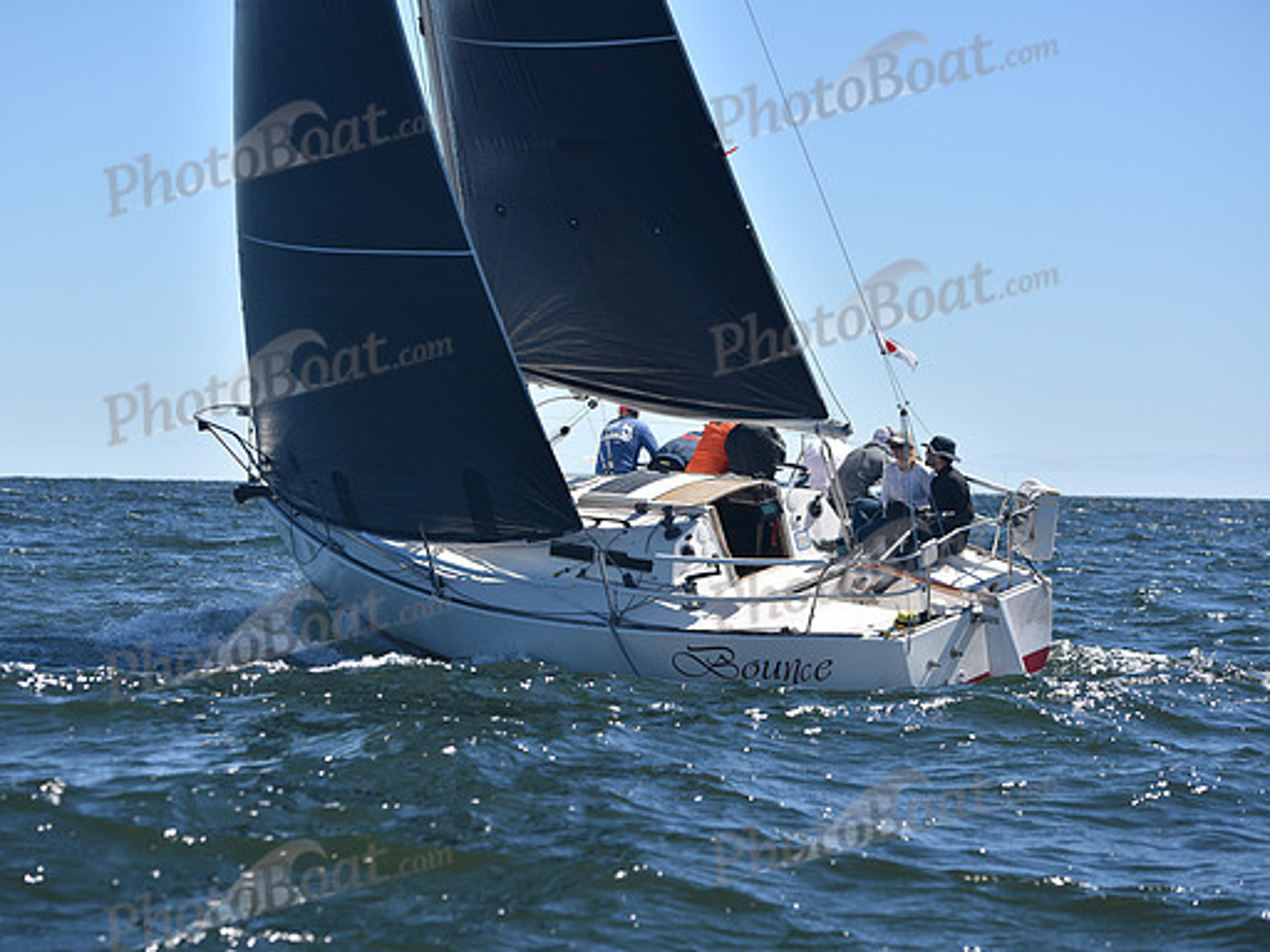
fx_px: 3999
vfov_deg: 13.6
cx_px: 583
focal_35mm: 109
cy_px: 475
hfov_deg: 18.0
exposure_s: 1/1000
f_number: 4.5
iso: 200
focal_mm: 100
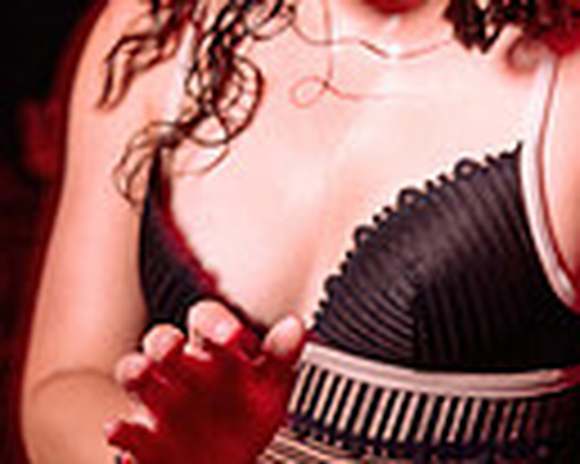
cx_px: 599
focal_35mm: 114
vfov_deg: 13.5
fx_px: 1955
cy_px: 150
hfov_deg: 16.5
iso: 800
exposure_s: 1/40
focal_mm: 24
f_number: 3.2
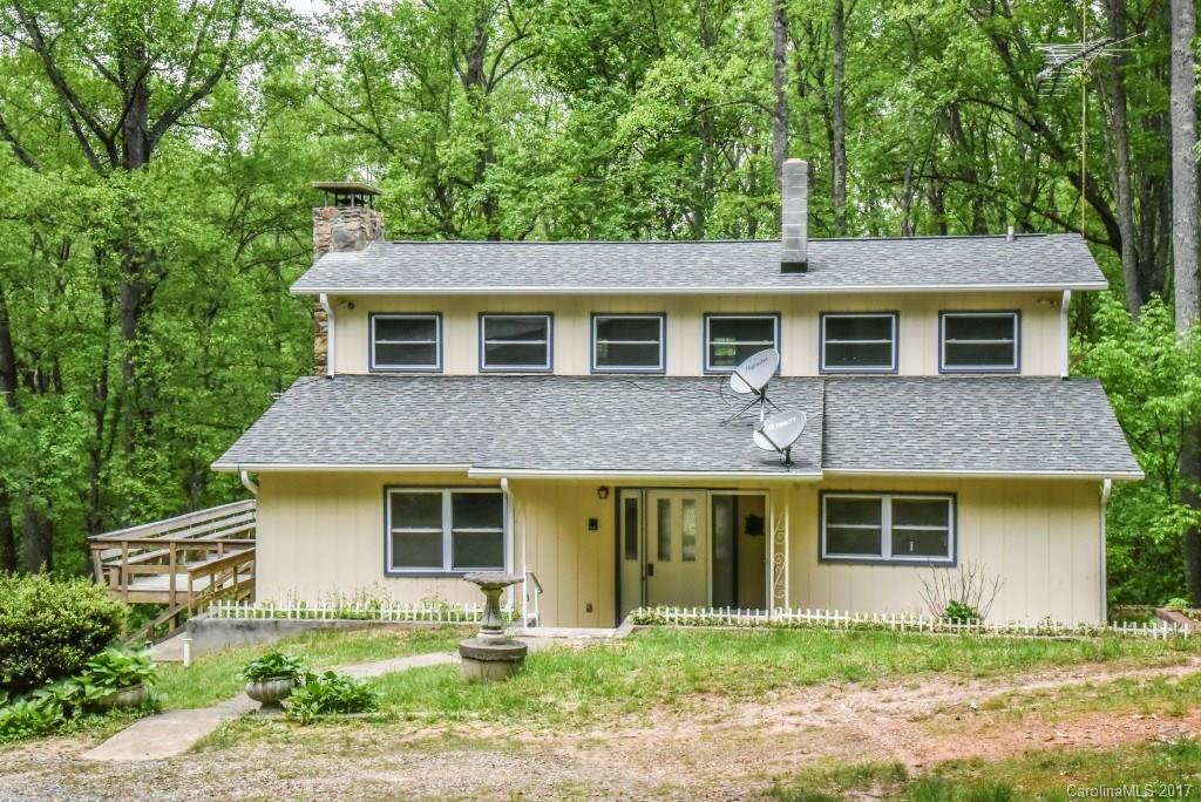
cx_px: 600
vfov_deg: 26.0
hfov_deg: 38.2
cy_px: 401
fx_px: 1736
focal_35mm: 52
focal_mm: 52
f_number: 20
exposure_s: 1/400
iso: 4000
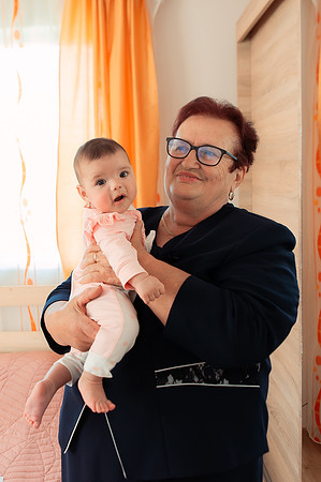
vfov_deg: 47.7
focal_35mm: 41
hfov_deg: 32.6
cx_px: 109
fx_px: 545
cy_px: 212
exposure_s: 1/125
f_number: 3.5
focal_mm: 24
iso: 800
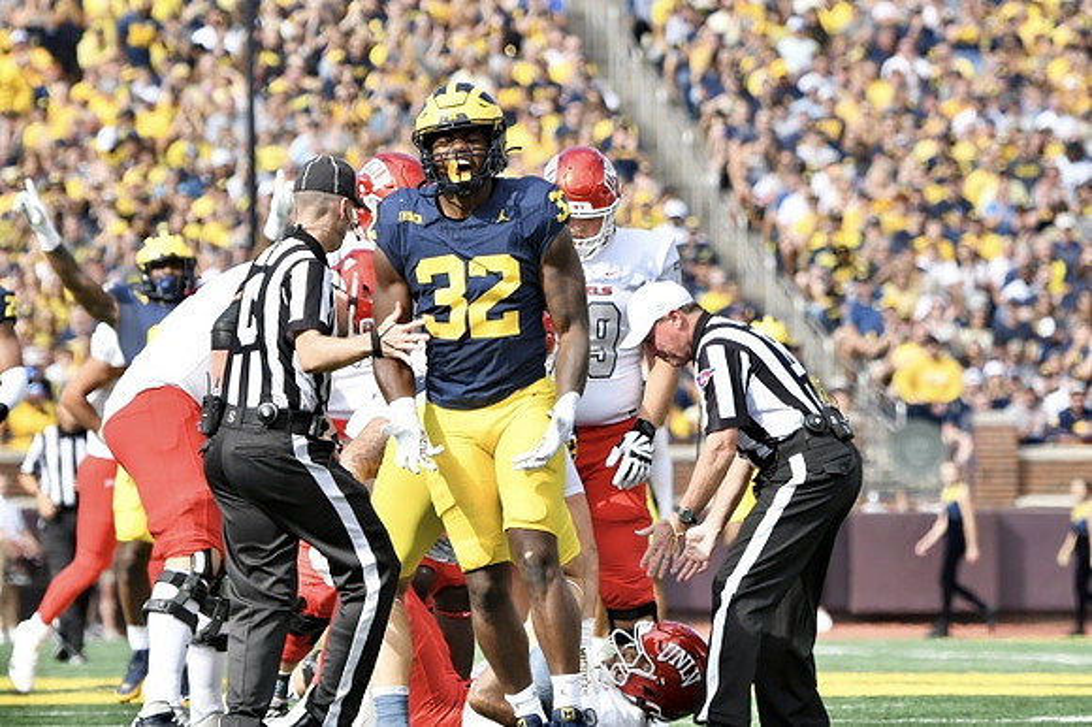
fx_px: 11823
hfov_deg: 5.3
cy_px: 364
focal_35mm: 390
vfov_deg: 3.5
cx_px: 546
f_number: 5.6
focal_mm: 260
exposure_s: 1/1000
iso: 500
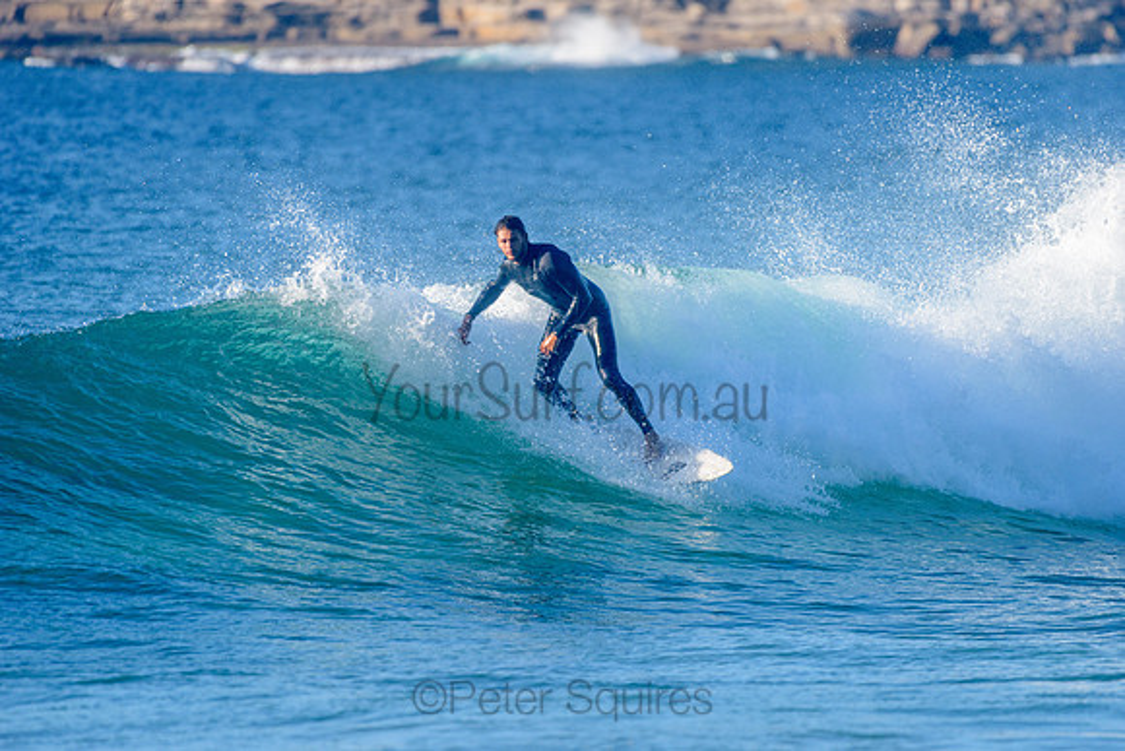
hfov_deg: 4.1
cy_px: 376
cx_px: 562
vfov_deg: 2.7
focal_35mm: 500
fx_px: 15637
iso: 400
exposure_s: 1/2000
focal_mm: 500
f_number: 5.6
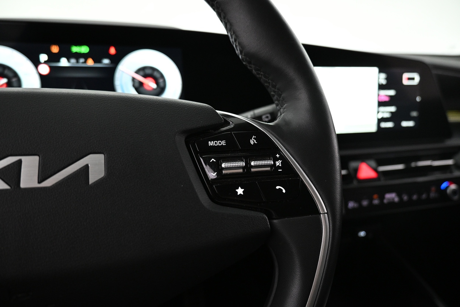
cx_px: 230
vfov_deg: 53.1
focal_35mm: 24
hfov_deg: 73.7
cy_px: 154
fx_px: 307
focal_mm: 16
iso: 1600
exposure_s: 1/30
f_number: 3.5
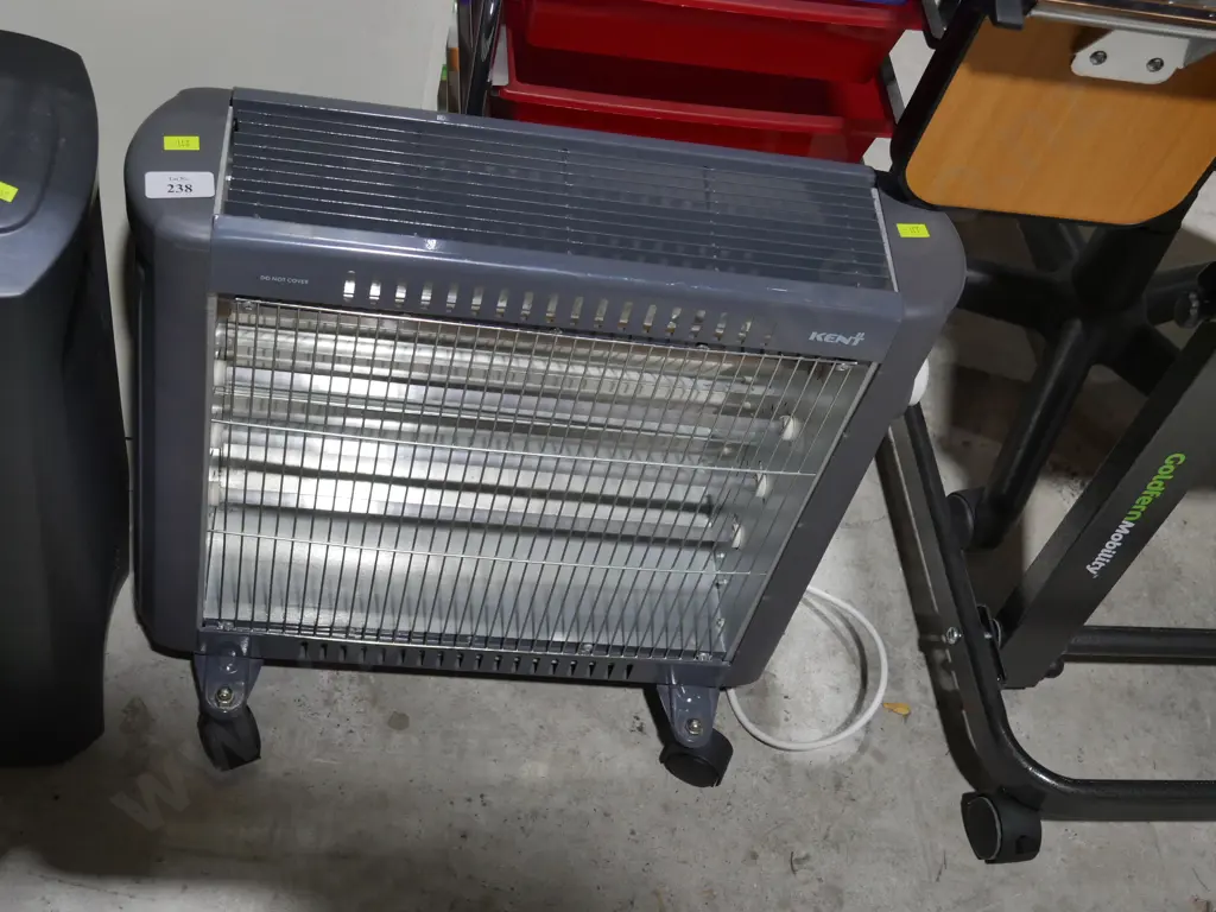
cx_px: 608
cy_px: 456
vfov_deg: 30.3
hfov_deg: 39.7
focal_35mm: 48
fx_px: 1686
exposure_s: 1/125
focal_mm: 24
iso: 640
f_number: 5.2
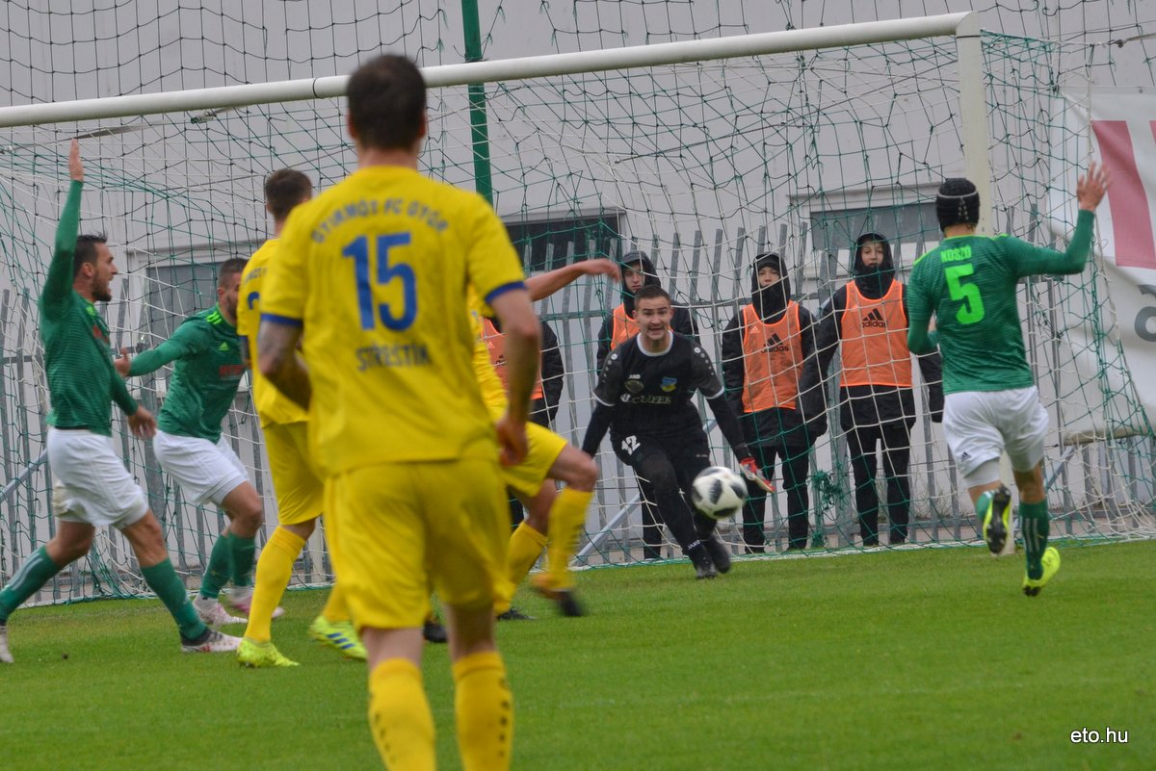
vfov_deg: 4.6
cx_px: 578
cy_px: 386
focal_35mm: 300
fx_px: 9636
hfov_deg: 6.9
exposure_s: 1/200
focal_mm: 200
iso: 500
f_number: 7.1
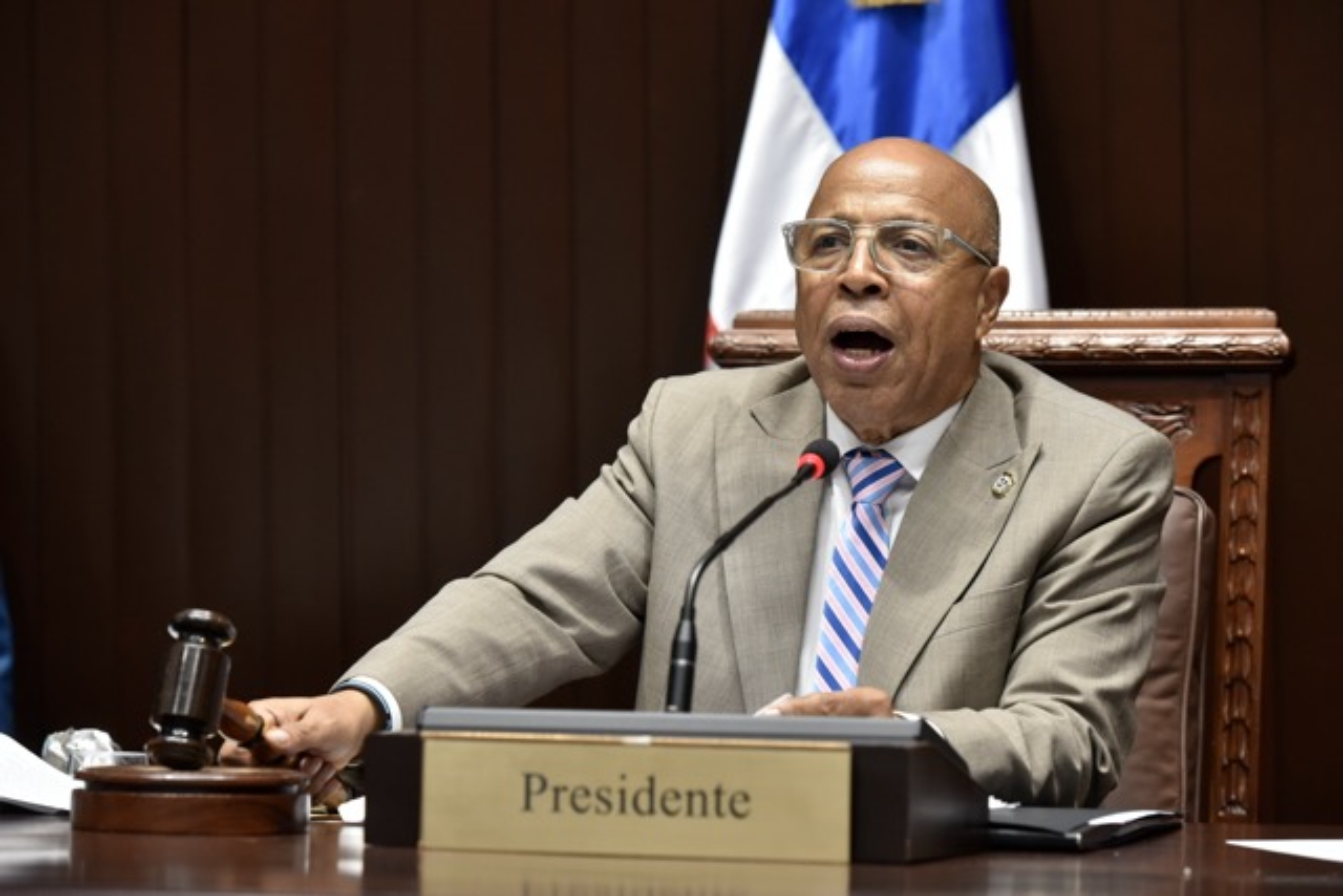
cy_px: 448
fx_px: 4664
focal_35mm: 125
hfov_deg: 16.4
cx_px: 672
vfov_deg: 11.0
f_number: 5.6
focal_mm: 125
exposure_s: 1/100
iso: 2500
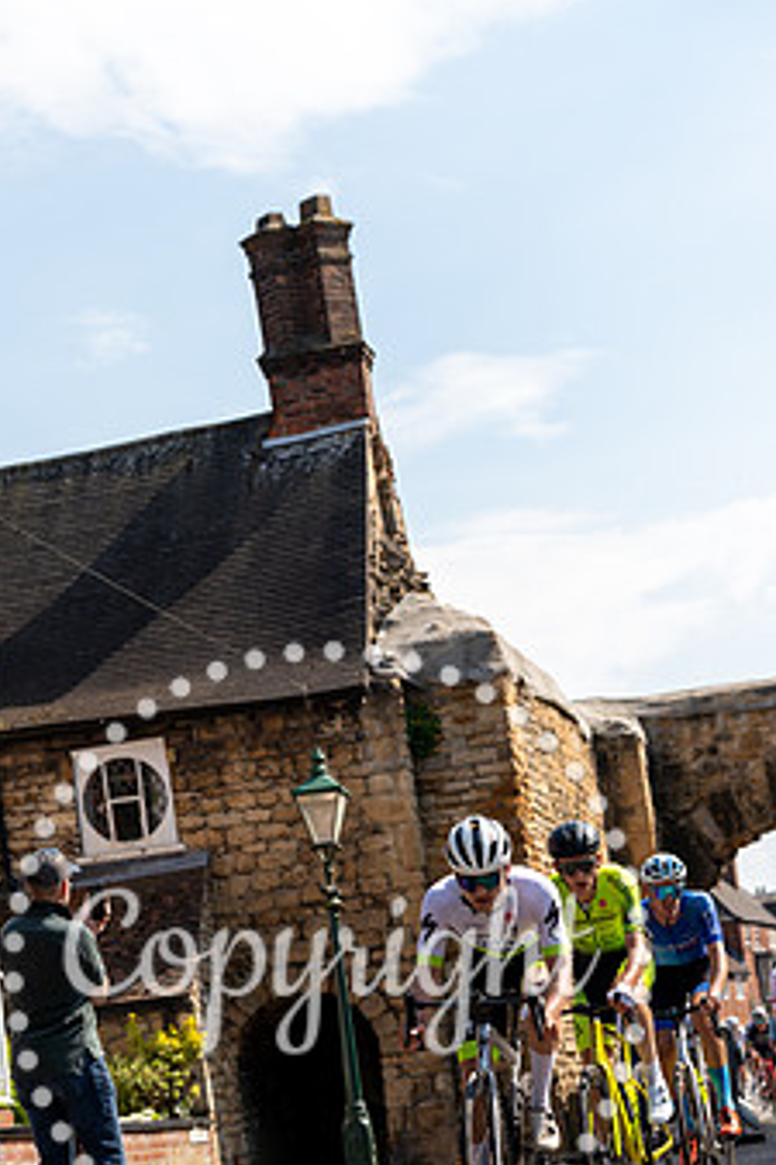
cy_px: 672
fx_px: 3236
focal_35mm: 100
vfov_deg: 20.4
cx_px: 393
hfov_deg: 13.7
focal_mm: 75
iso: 100
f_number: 4.5
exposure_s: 1/640
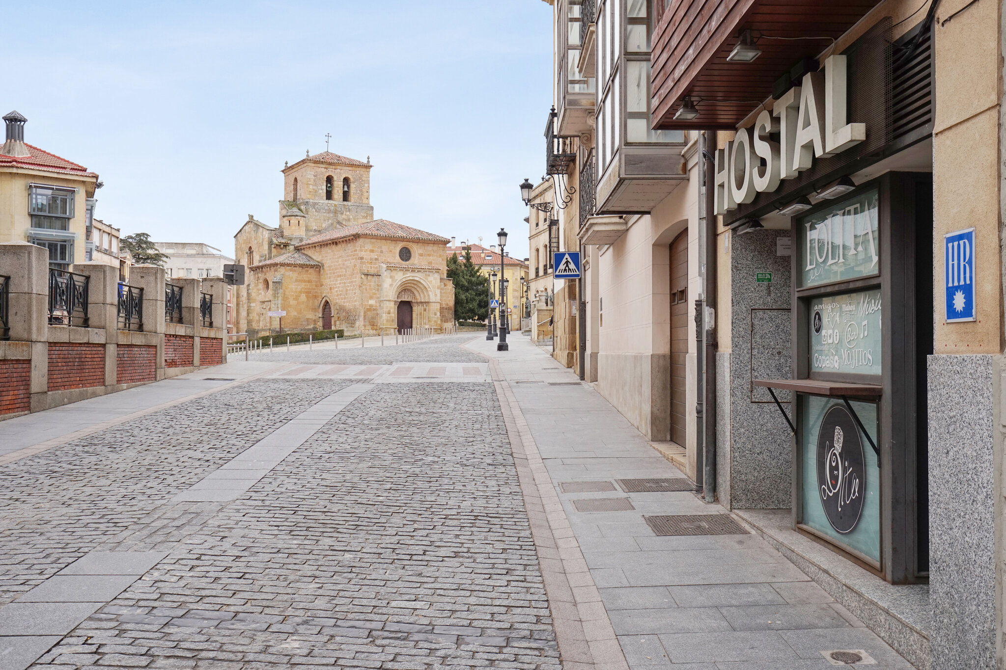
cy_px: 335
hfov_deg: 54.4
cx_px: 503
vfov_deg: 37.8
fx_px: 978
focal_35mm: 35
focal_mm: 35
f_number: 9
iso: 320
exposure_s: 1/60
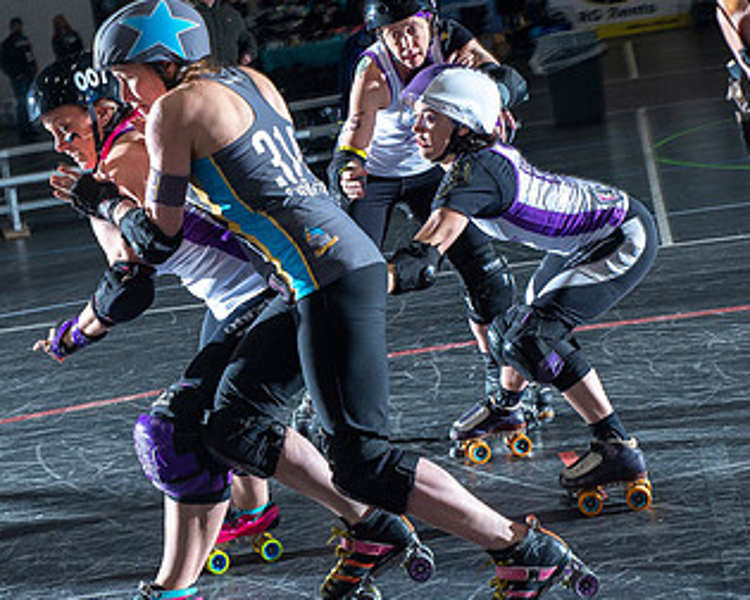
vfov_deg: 16.1
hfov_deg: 20.1
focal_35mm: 95
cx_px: 264
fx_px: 2109
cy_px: 146
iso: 800
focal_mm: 48
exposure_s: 1/160
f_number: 7.1
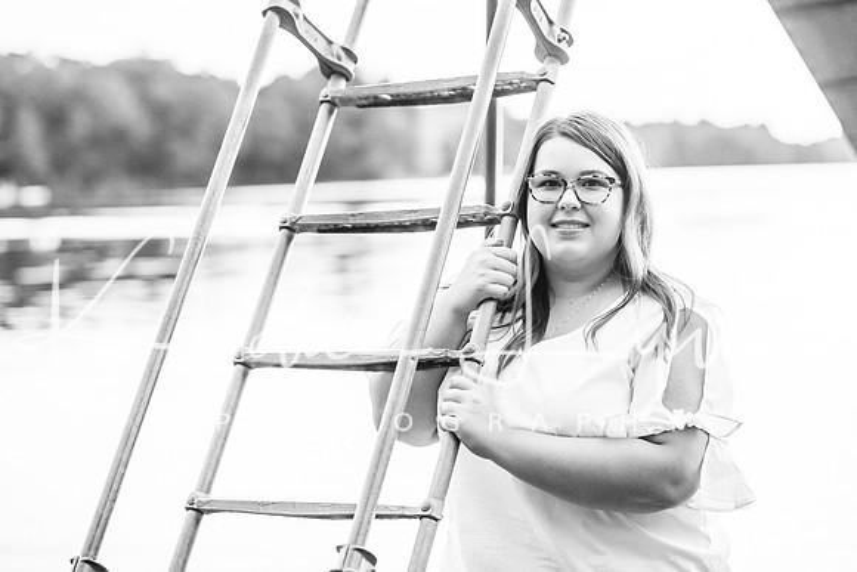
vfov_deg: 15.6
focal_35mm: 88
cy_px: 286
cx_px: 428
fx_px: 2087
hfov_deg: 23.2
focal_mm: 85
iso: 800
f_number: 2.8
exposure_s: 1/320
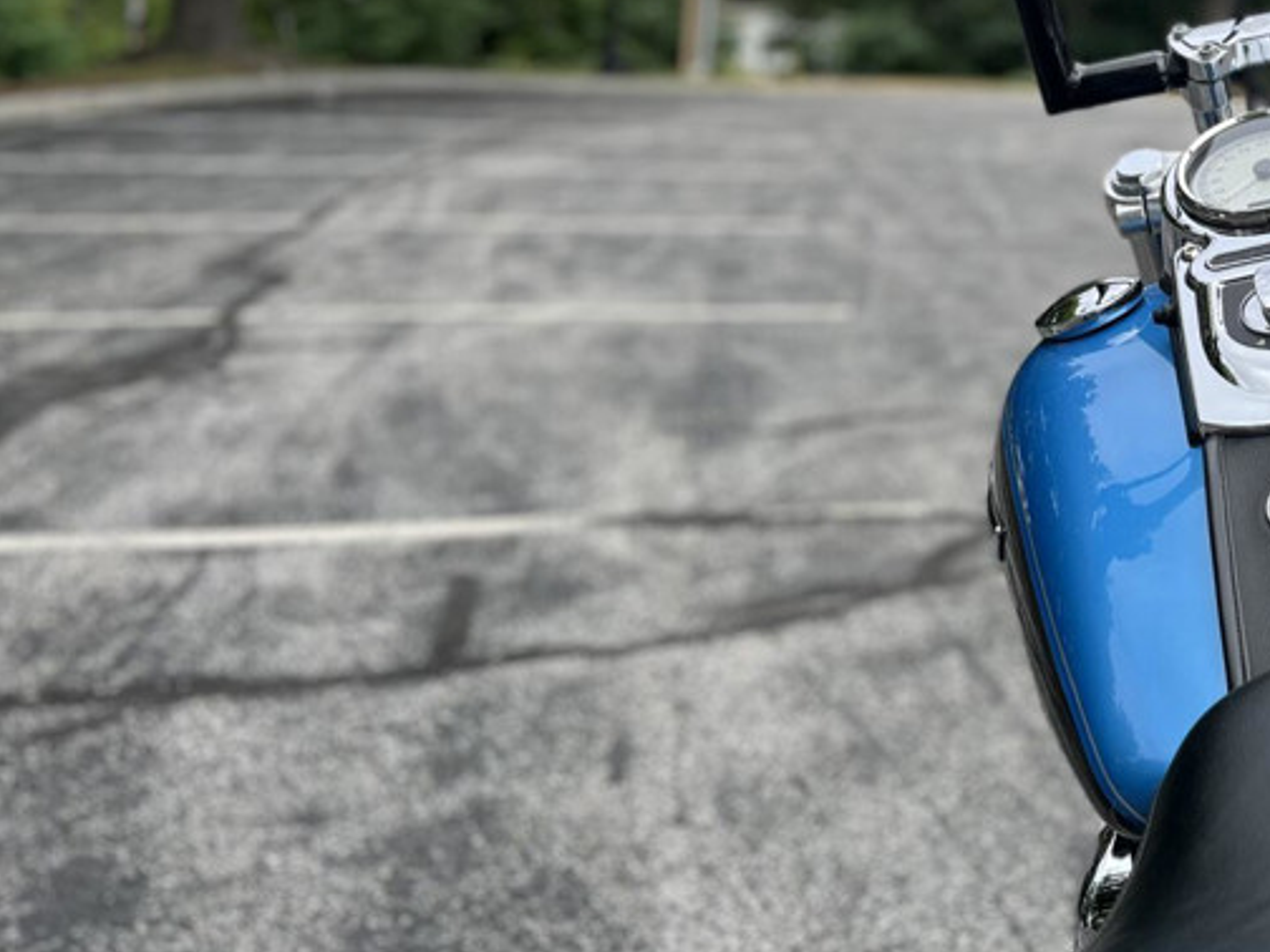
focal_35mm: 55
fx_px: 2018
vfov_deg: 26.1
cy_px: 209
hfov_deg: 31.8
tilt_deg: -3.9
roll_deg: -4.1
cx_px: 1319
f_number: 1.6
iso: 50
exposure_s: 1/898
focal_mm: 5.1
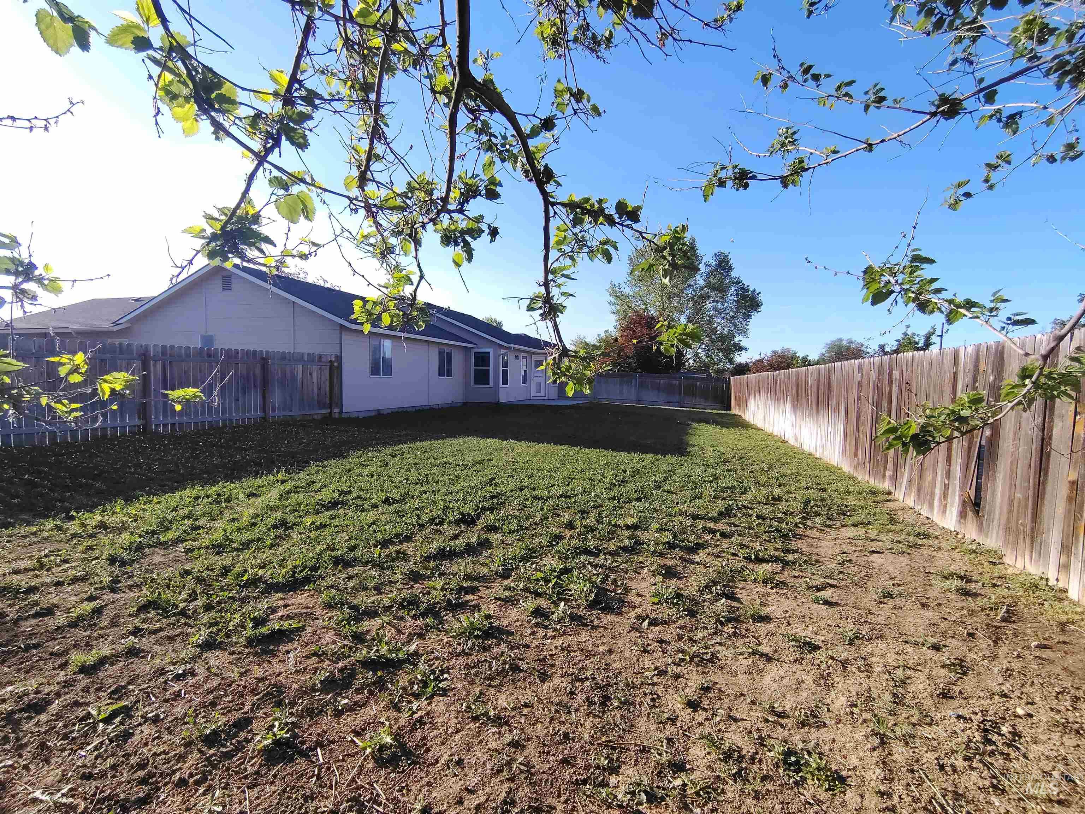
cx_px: 542
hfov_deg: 94.5
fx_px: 502
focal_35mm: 16
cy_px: 407
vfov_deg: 78.1
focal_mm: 2.13
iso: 100
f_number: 2.2
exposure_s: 1/640
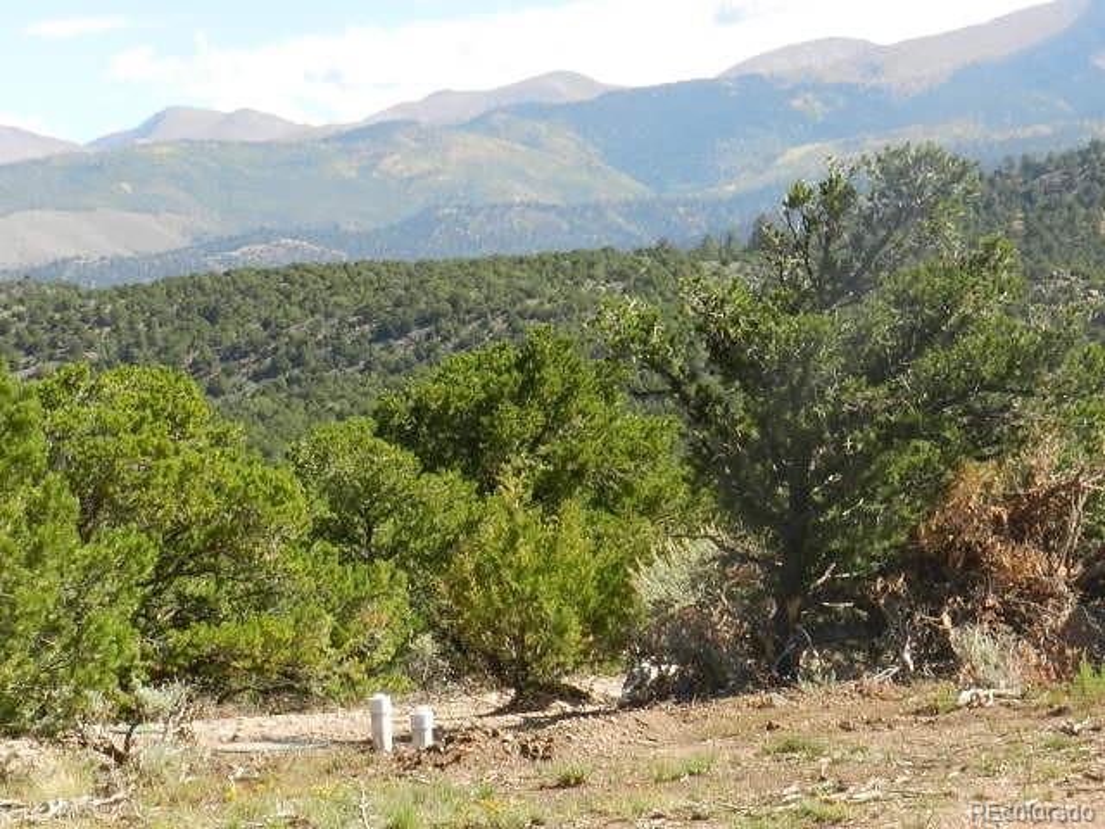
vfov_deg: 10.2
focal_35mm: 145
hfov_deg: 13.6
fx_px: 4629
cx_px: 552
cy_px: 414
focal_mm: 25.7
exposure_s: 1/40
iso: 160
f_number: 5.1
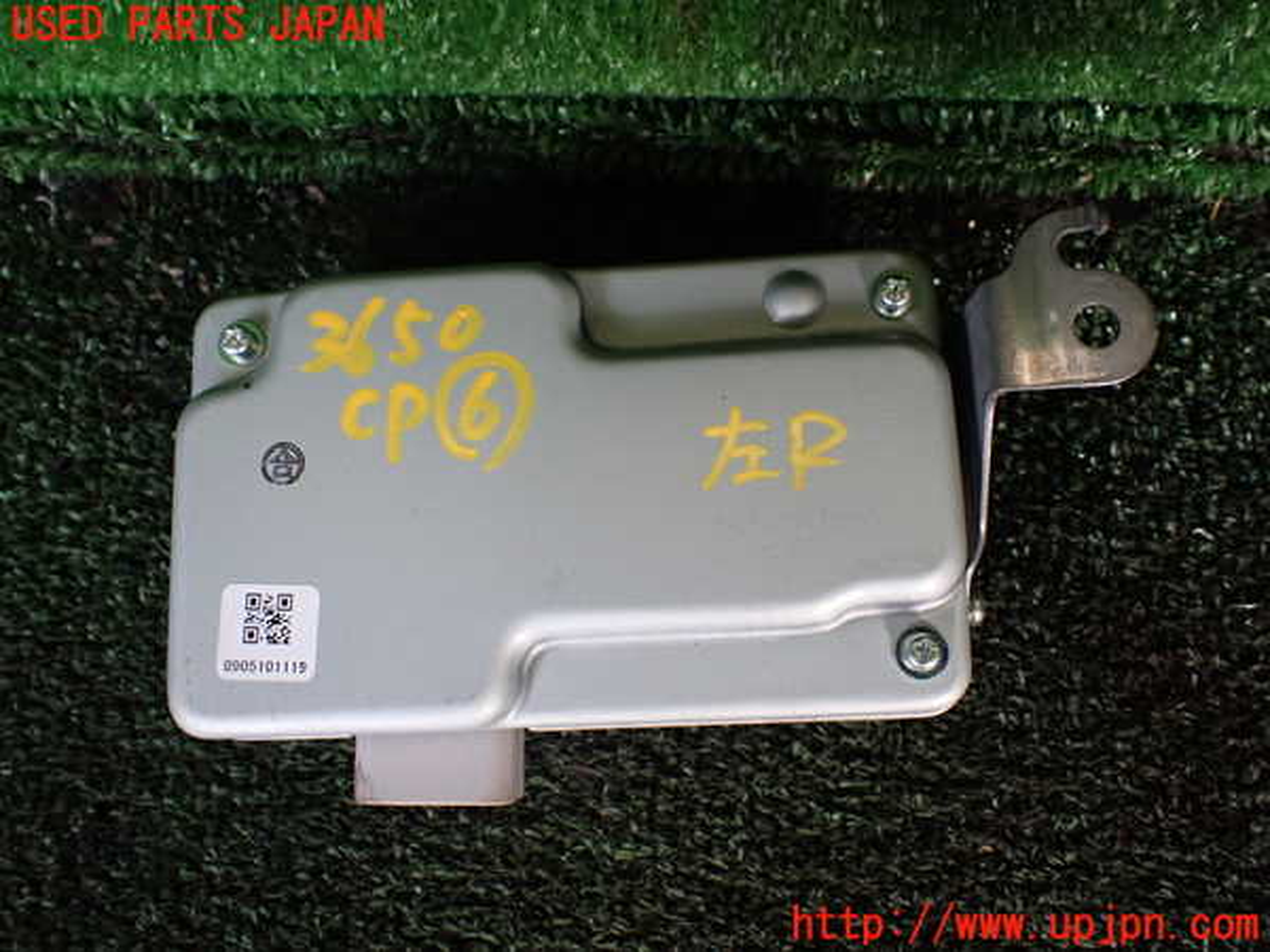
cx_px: 635
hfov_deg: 60.0
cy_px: 476
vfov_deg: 46.8
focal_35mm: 30
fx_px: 1101
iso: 200
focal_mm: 5.4
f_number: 2.3
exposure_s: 1/125
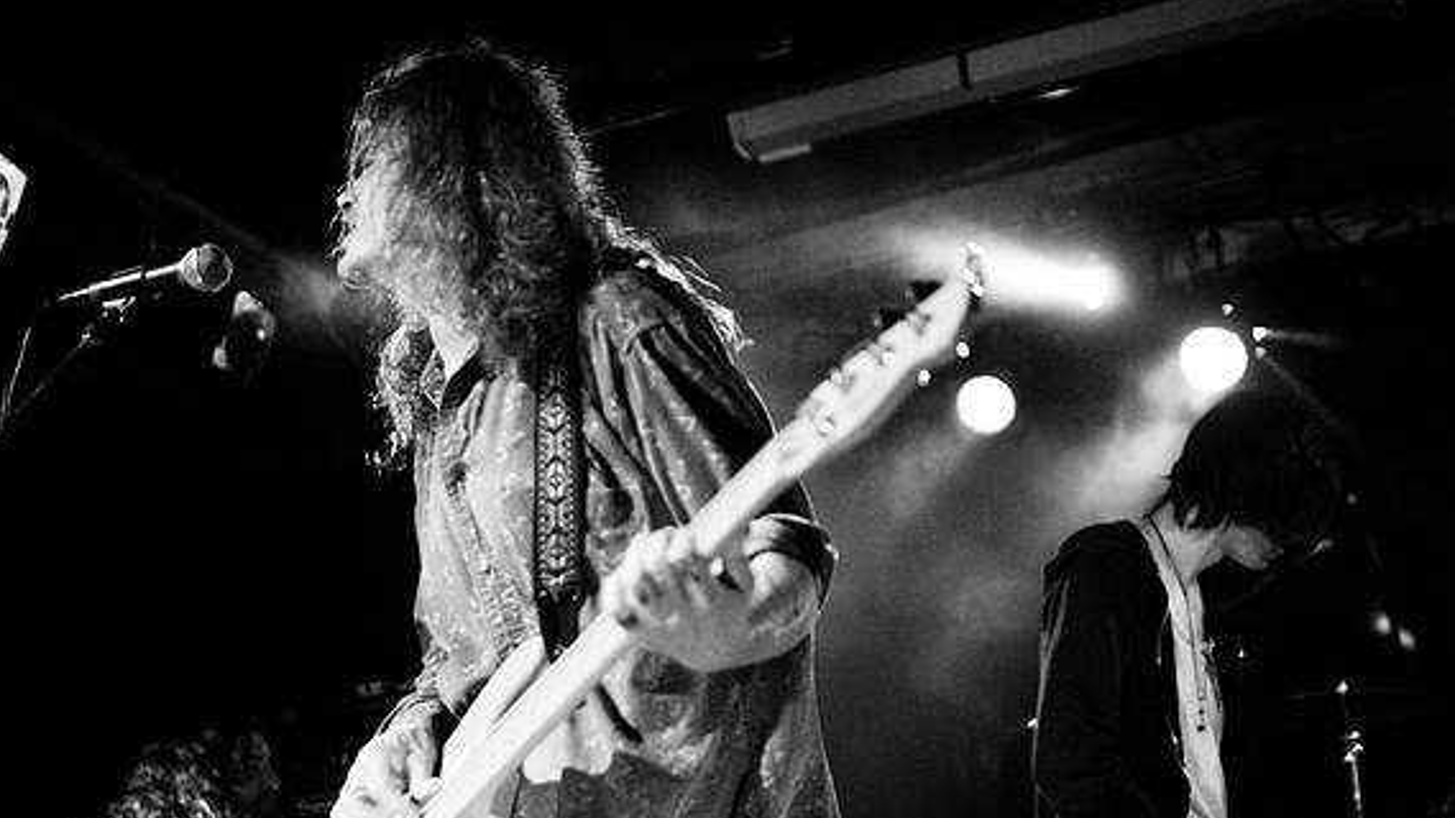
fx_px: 1852
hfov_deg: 42.9
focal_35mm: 48
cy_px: 451
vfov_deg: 24.9
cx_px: 716
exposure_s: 1/60
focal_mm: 30
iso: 1000
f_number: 1.8
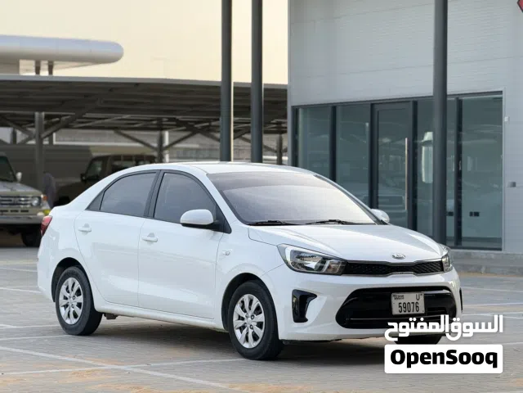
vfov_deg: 12.3
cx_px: 262
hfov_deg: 16.4
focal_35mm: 120
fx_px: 1813
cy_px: 196
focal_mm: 15.66
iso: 50
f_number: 2.8
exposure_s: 1/416
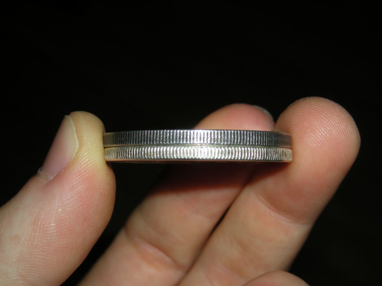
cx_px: 191
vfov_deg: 19.4
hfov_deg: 25.7
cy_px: 143
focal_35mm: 76
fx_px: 839
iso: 50
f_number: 7.8
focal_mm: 12.3
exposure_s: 1/60
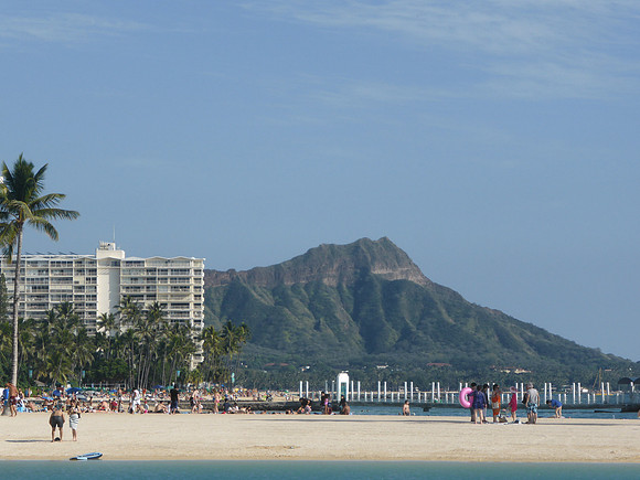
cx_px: 320
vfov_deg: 10.4
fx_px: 2625
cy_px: 240
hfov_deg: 13.9
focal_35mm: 142
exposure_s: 1/800
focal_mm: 23.1
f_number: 5.4
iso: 100
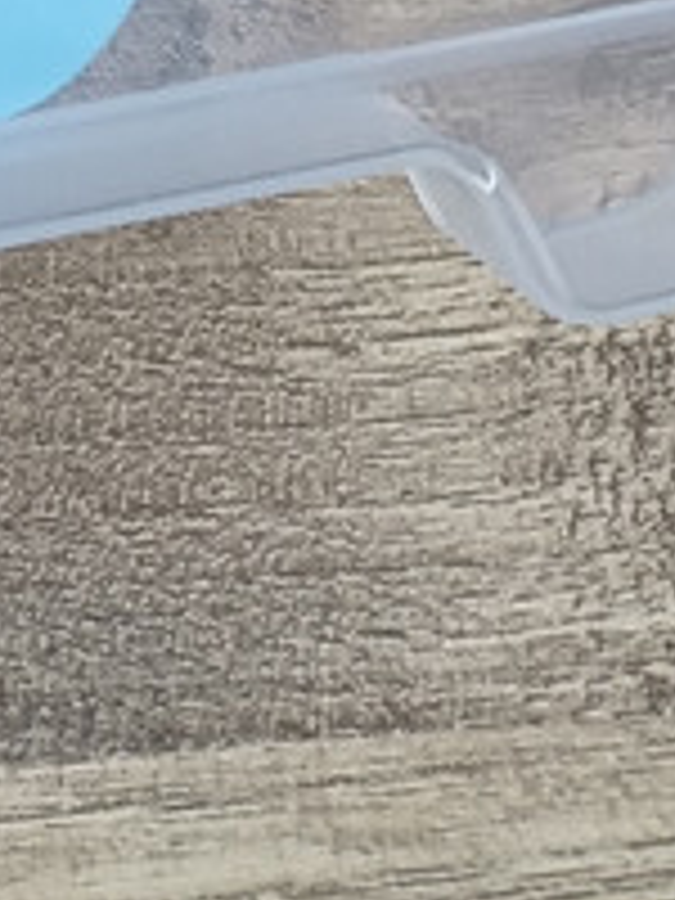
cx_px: -837
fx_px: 4498
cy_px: -2086
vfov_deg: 8.7
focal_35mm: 173
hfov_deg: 8.0
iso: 157
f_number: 1.8
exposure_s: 1/100
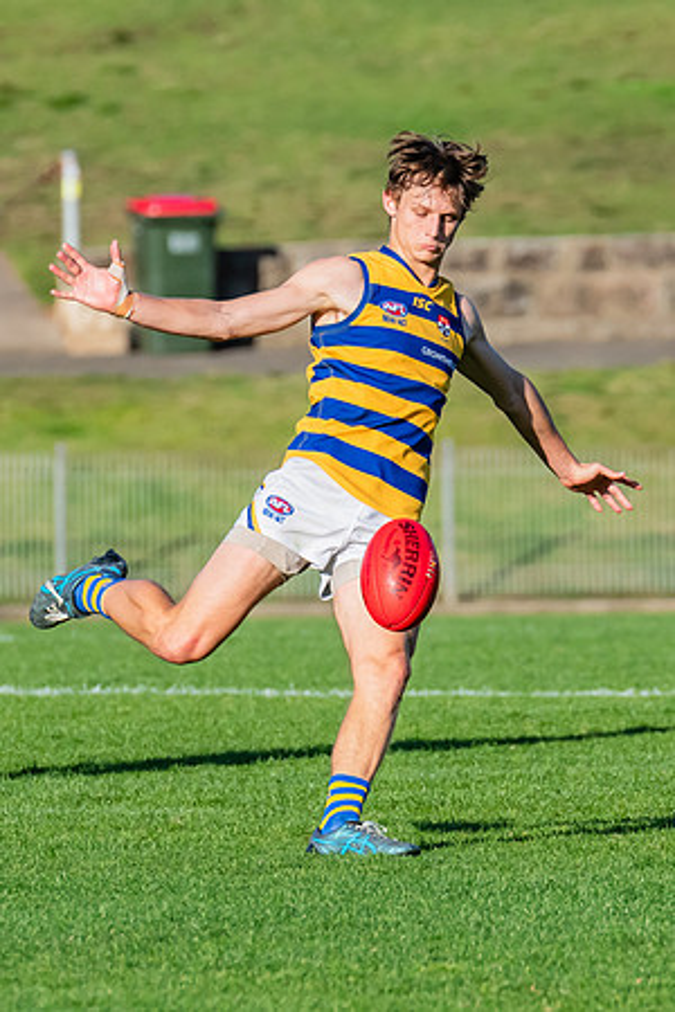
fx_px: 24882
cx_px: 374
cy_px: 553
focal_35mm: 885
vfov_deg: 2.3
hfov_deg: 1.6
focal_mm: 420
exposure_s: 1/1600
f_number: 9
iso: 800
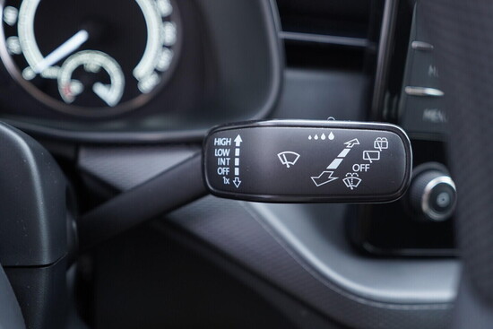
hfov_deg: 53.1
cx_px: 246
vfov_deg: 36.9
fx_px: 493
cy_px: 164
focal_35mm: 36
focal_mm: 24
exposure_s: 1/40
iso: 400
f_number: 2.8
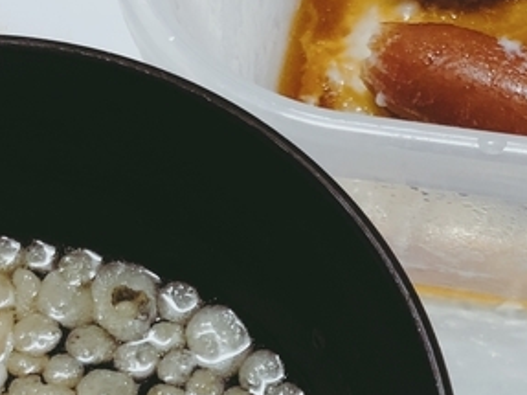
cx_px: 474
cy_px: 382
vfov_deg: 12.5
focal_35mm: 117
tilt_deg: -63.9
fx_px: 1780
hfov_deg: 16.6
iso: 25
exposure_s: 1/30
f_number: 1.8
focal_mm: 3.99
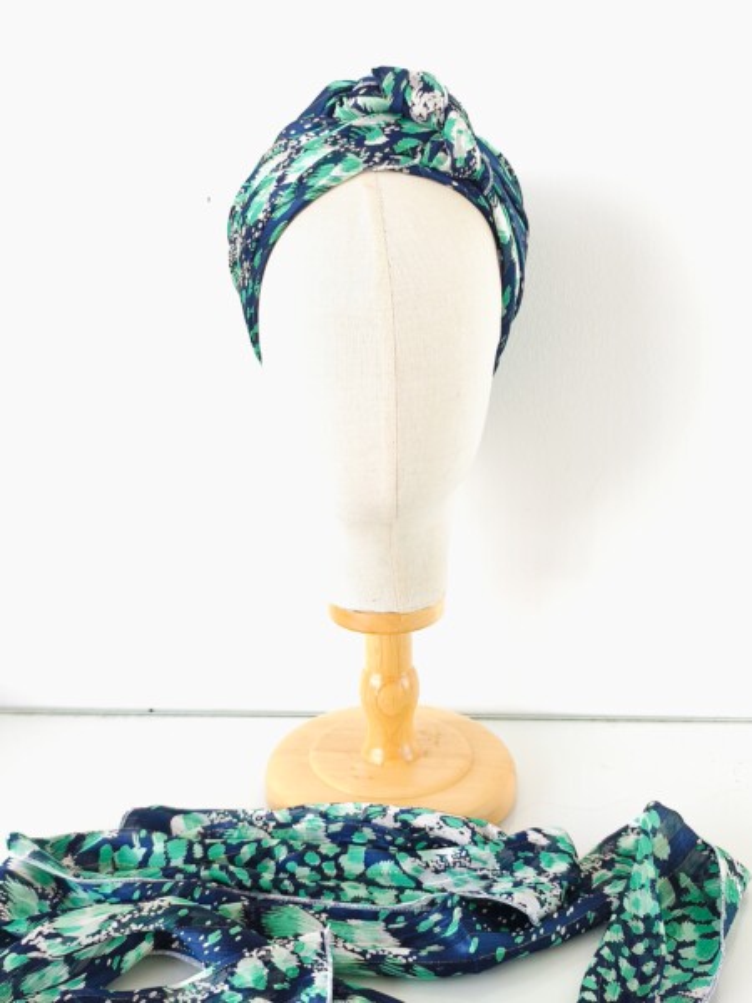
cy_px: 502
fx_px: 927
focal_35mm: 32
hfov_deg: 44.2
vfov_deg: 56.8
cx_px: 376
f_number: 1.65
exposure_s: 1/25
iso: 50
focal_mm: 6.14
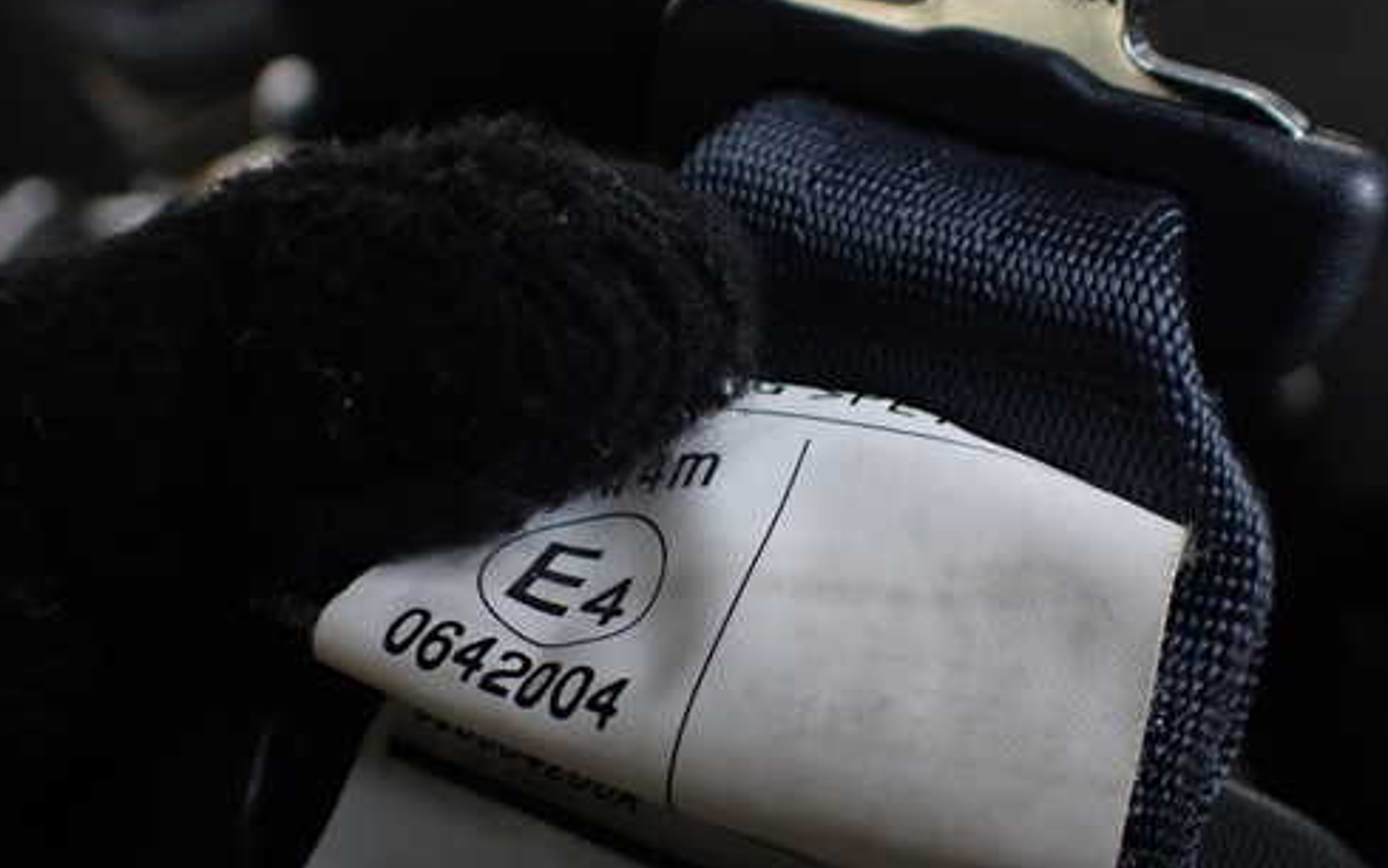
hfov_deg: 50.4
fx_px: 1476
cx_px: 693
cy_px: 511
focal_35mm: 39
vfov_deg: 32.7
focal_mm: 5.4
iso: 200
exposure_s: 1/125
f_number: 2.3
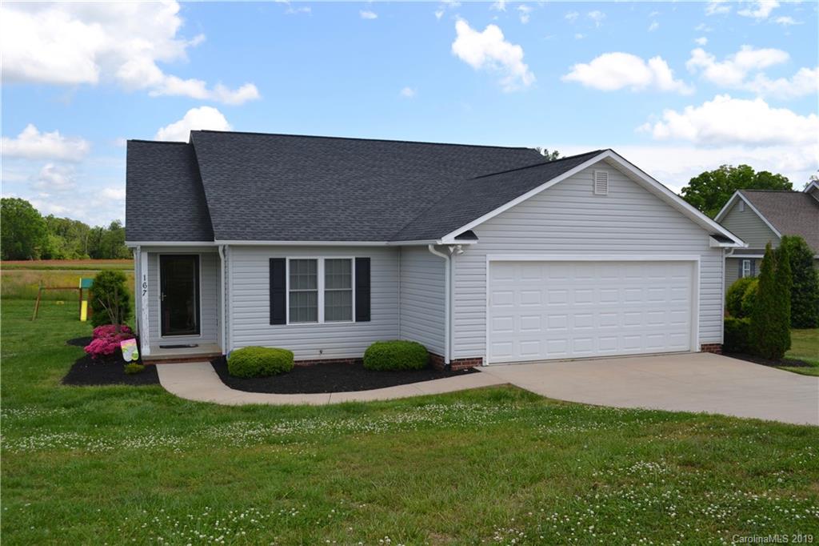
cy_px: 273
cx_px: 410
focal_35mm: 33
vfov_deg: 39.9
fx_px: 750
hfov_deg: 57.2
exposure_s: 1/250
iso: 100
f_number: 8
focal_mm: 22
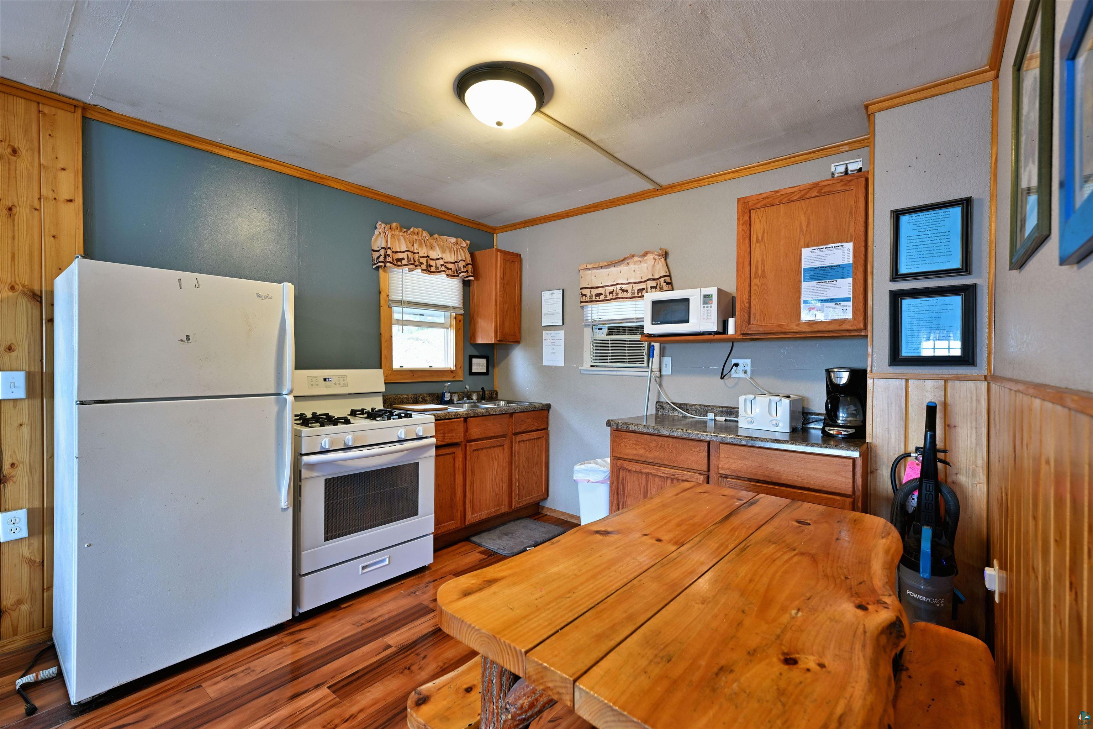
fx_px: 486
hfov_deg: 96.7
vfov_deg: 73.7
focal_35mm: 16
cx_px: 546
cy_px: 364
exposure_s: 1/10
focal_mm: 16
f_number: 5.6
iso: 400
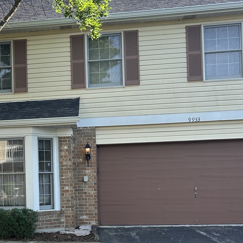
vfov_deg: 29.7
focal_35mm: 57
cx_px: 22
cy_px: 172
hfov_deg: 28.8
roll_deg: +1.7
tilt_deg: +1.6
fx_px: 453
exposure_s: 1/646
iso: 50
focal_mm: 5.7
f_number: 1.5
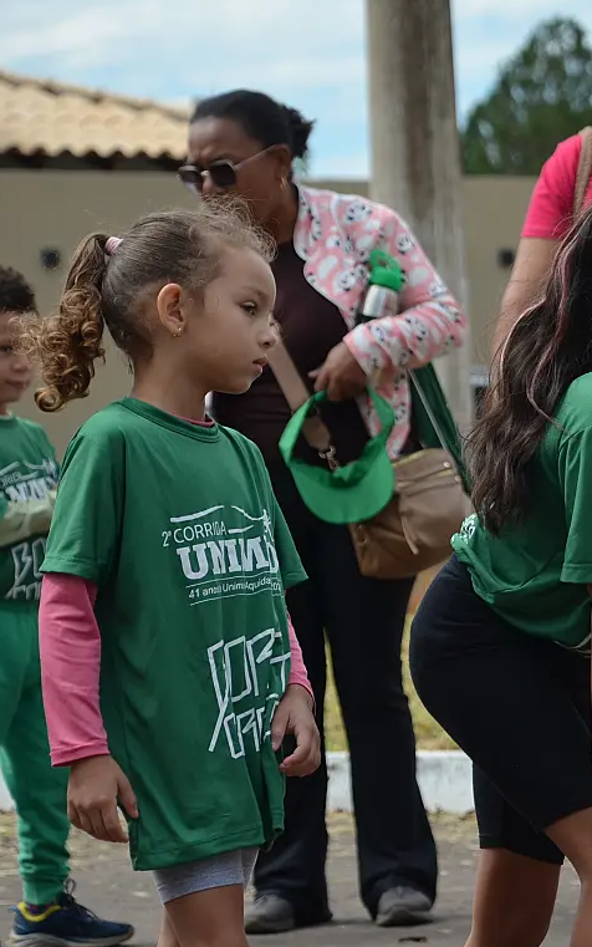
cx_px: 679
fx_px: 6291
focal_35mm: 244
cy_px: 480
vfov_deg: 8.6
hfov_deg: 5.4
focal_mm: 95
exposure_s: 1/640
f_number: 6.3
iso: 200
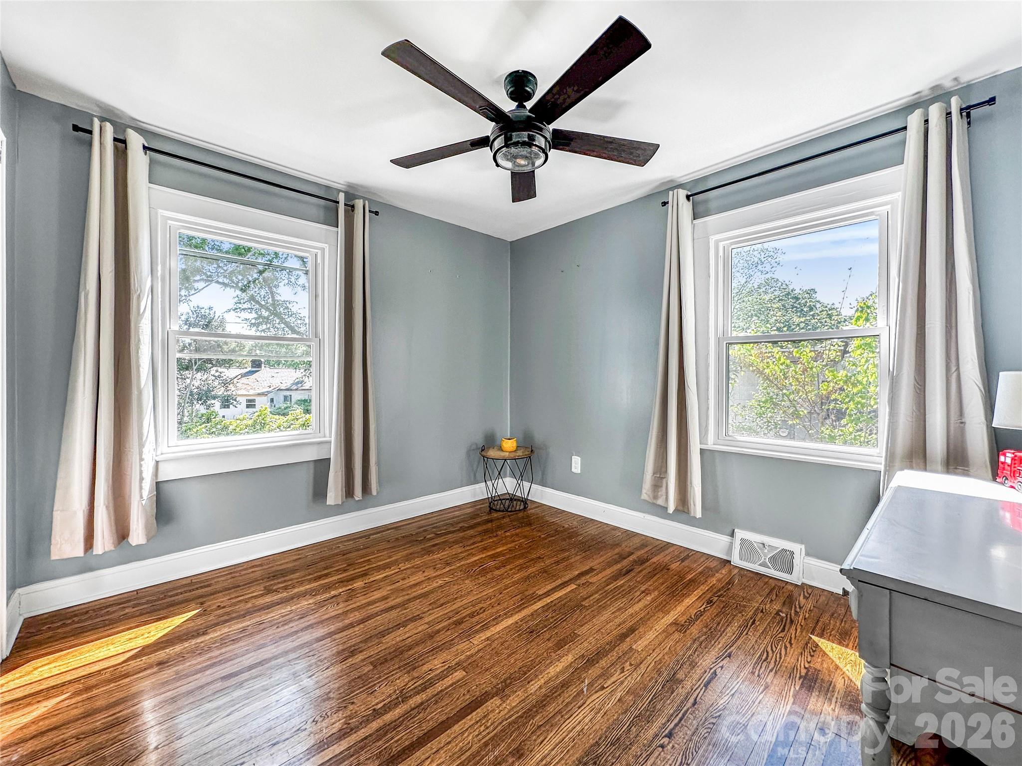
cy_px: 383
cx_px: 511
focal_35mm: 14
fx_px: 413
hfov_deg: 102.1
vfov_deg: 85.7
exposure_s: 1/120
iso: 64
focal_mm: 2.22
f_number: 2.2
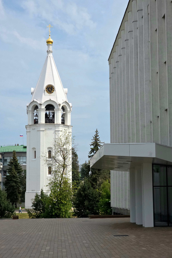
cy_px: 129
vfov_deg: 28.1
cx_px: 94
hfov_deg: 18.9
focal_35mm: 72
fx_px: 516
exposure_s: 1/3333
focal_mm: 7.9
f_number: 2.4
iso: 50
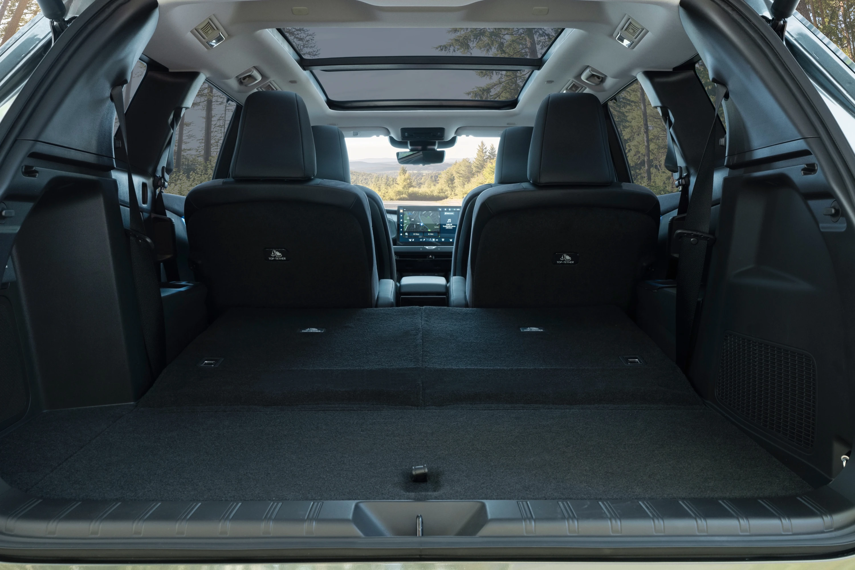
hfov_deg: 54.4
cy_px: 285
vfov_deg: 37.9
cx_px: 428
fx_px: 831
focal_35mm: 35
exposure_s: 30
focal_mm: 35
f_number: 14
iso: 160
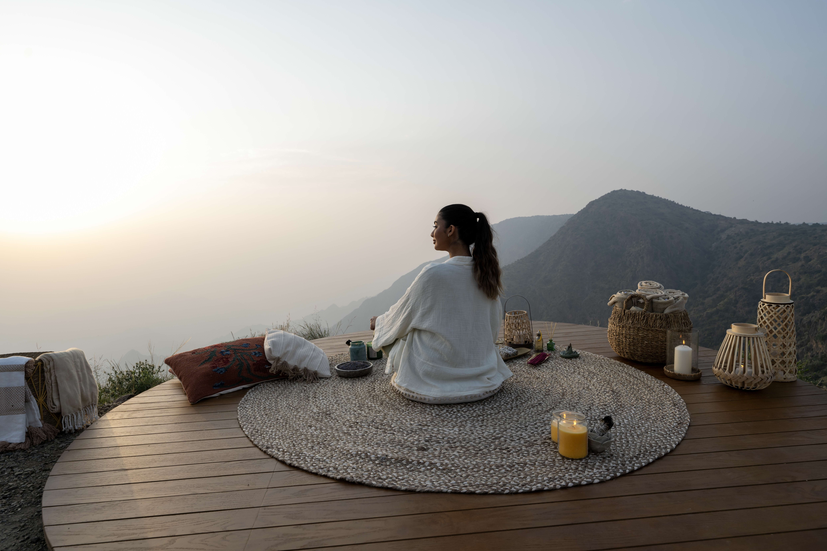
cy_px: 276
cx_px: 414
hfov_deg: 82.6
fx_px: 471
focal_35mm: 20
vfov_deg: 60.7
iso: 100
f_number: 6.3
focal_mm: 20.5
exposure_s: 1/125
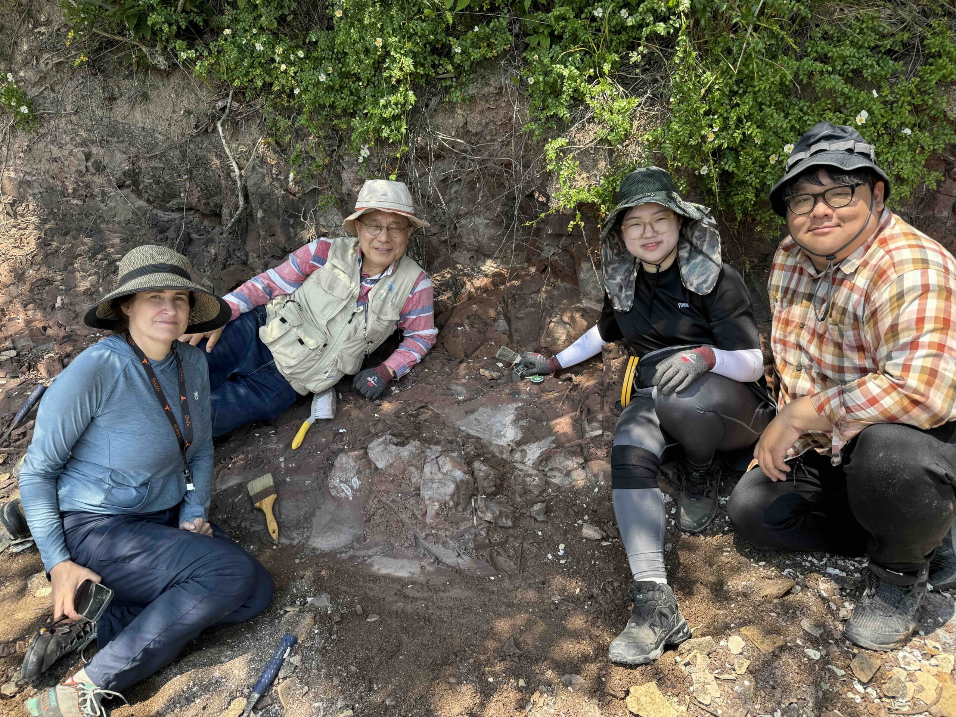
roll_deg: +0.1
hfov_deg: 71.6
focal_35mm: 24
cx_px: 478
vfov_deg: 56.8
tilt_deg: -20.9
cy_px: 358
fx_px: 663
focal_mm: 6.76
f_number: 1.78
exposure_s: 1/995
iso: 80
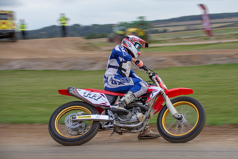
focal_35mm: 128
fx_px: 849
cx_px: 153
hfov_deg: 15.9
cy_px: 85
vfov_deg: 10.7
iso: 160
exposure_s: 1/200
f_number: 5.6
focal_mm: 66
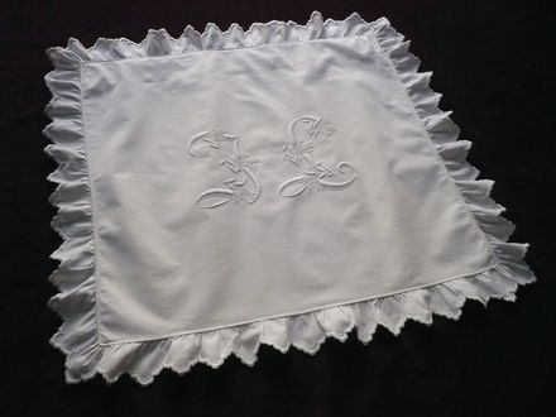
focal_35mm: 35
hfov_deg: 52.6
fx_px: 562
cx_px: 278
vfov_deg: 40.7
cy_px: 208
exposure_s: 1/640
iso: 400
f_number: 2.8
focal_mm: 5.8
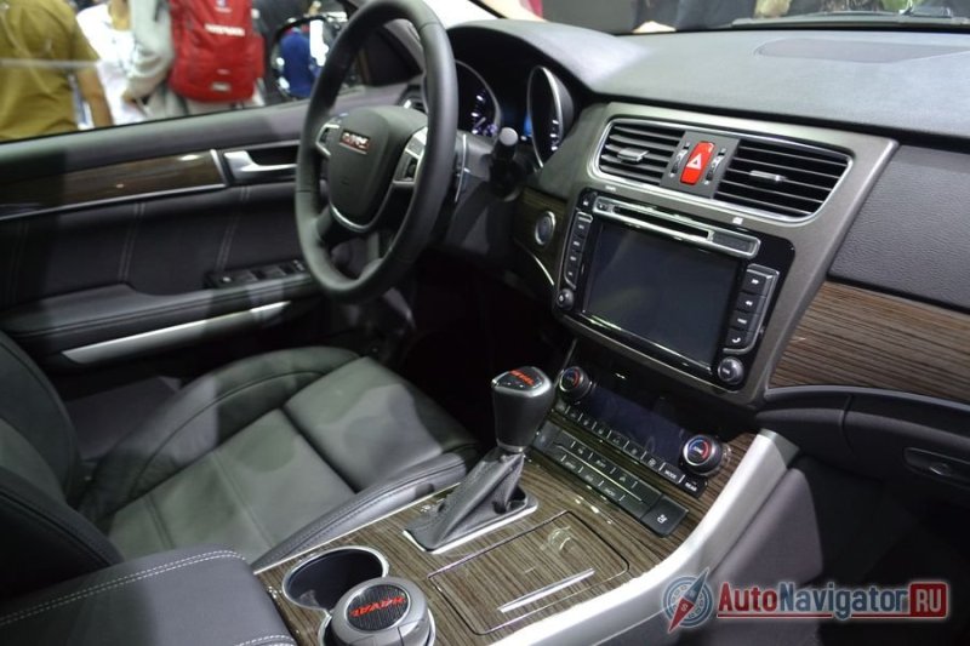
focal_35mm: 27
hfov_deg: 67.4
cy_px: 323
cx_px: 485
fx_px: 727
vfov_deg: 47.9
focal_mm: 18
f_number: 3.5
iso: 1000
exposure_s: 1/60
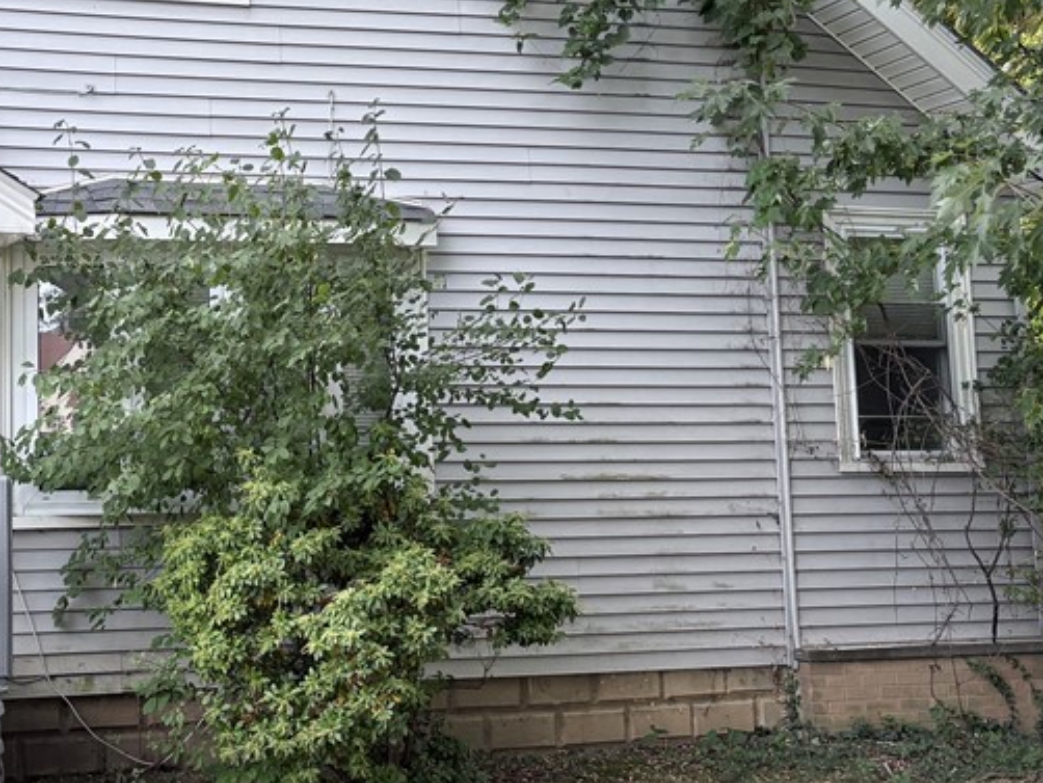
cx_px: 135
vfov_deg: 27.5
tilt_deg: +7.5
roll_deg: +1.9
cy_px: 299
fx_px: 1598
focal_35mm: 53
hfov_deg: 34.4
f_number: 1.6
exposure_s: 1/325
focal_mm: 5.96
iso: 50
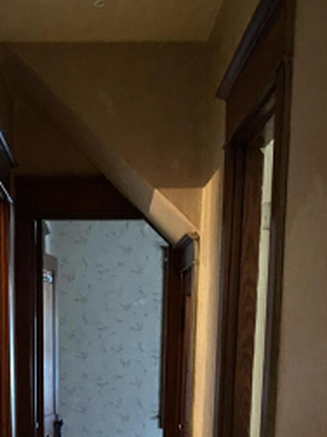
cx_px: 78
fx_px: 870
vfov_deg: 25.3
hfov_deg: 21.1
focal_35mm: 69
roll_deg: +0.3
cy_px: 528
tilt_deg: -12.3
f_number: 1.8
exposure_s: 1/30
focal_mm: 4.25
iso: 1000
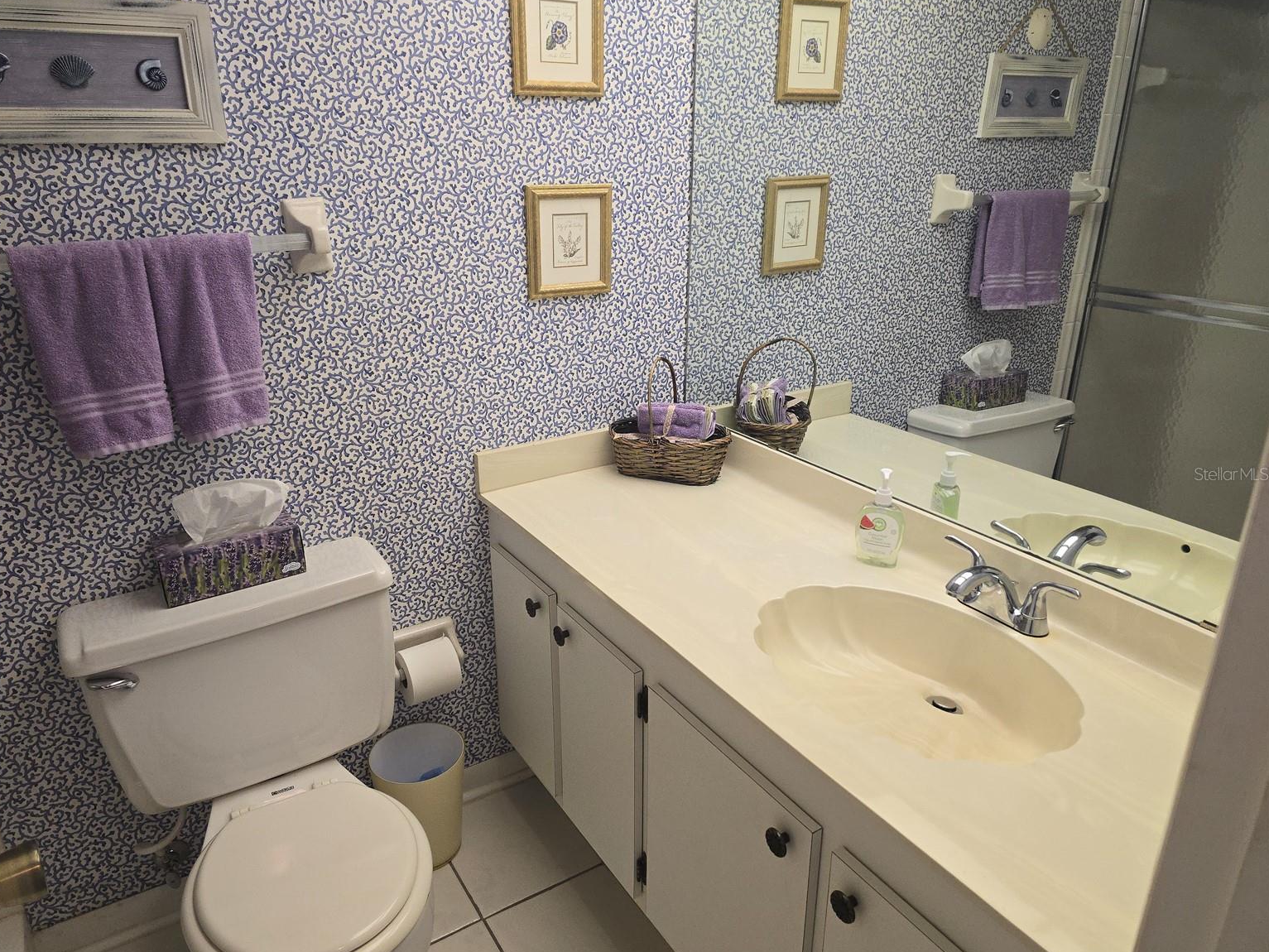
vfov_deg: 56.8
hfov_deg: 71.6
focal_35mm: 24
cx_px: 610
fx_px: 880
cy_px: 474
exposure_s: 1/120
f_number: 1.7
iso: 200
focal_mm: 6.3
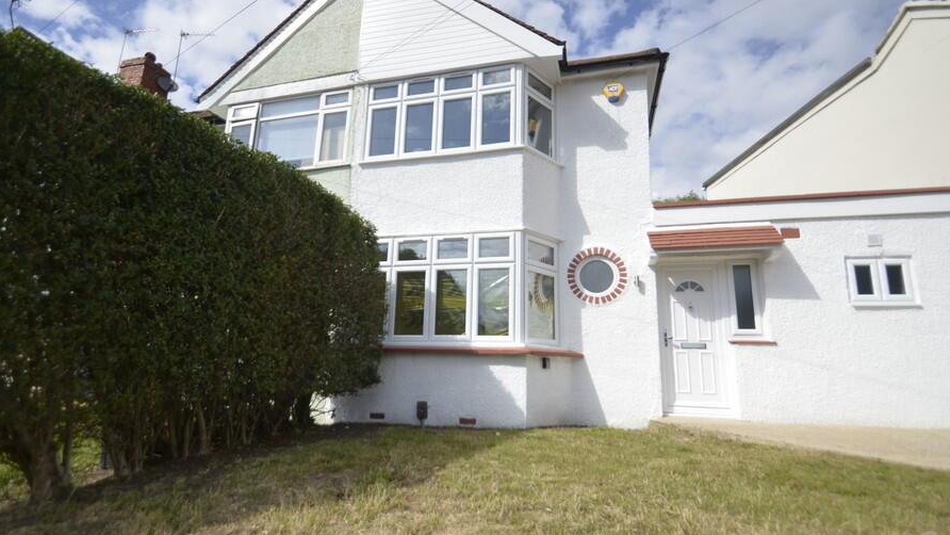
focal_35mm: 18
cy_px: 260
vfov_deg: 61.0
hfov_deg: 92.6
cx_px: 462
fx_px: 453
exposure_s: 1/2000
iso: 200
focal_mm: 10
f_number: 3.5
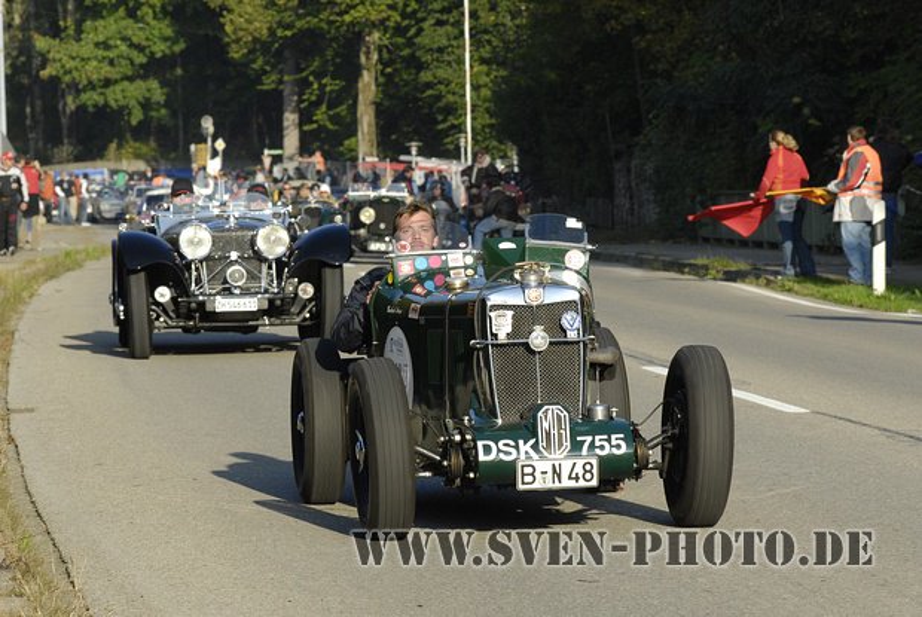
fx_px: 5192
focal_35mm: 202
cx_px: 461
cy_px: 308
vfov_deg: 6.8
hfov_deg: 10.1
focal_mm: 135
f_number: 11
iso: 320
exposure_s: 1/200
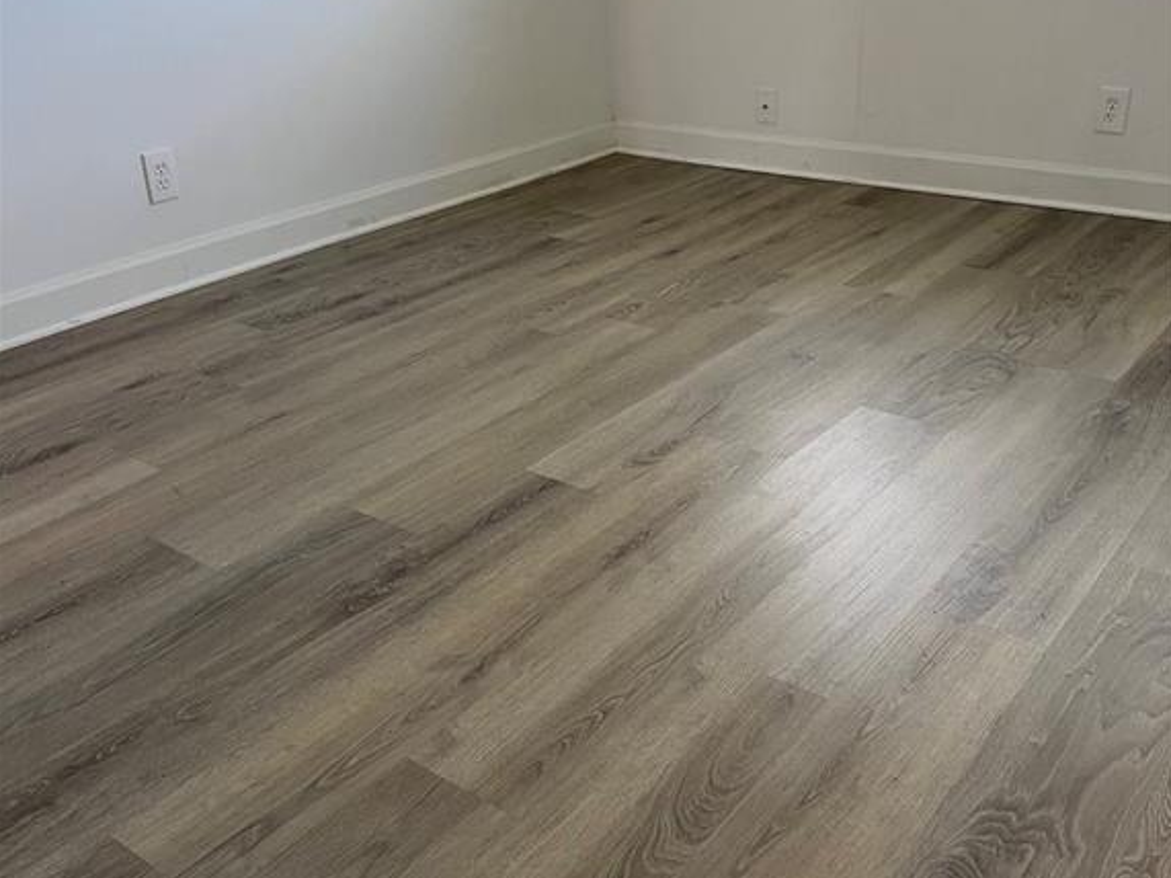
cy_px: 400
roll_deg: +3.1
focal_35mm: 35
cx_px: 589
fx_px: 1184
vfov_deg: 40.6
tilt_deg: -24.0
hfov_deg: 52.6
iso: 100
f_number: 1.5
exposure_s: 1/60
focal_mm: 5.7
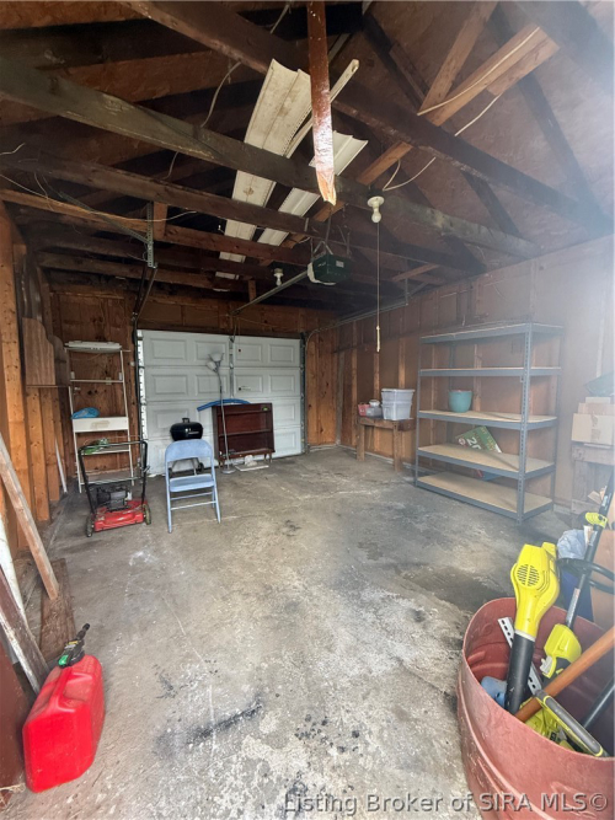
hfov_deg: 85.7
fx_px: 332
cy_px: 410
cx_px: 308
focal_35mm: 14
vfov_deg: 102.1
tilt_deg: -4.6
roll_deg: +0.3
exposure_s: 1/99
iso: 320
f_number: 2.2
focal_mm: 2.22
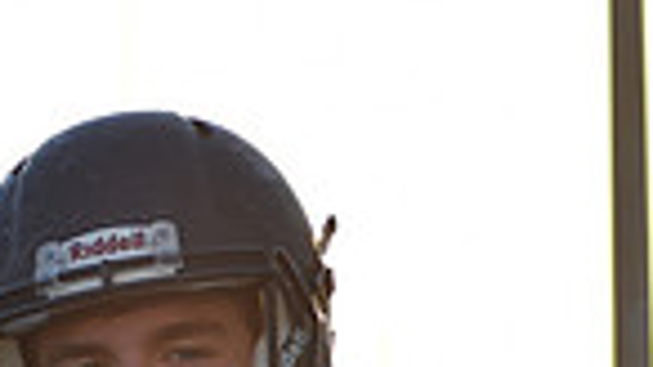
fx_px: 8672
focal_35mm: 501
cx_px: 20
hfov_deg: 4.3
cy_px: 1150
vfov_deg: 2.4
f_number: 4.8
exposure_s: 1/1000
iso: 400
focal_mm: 80
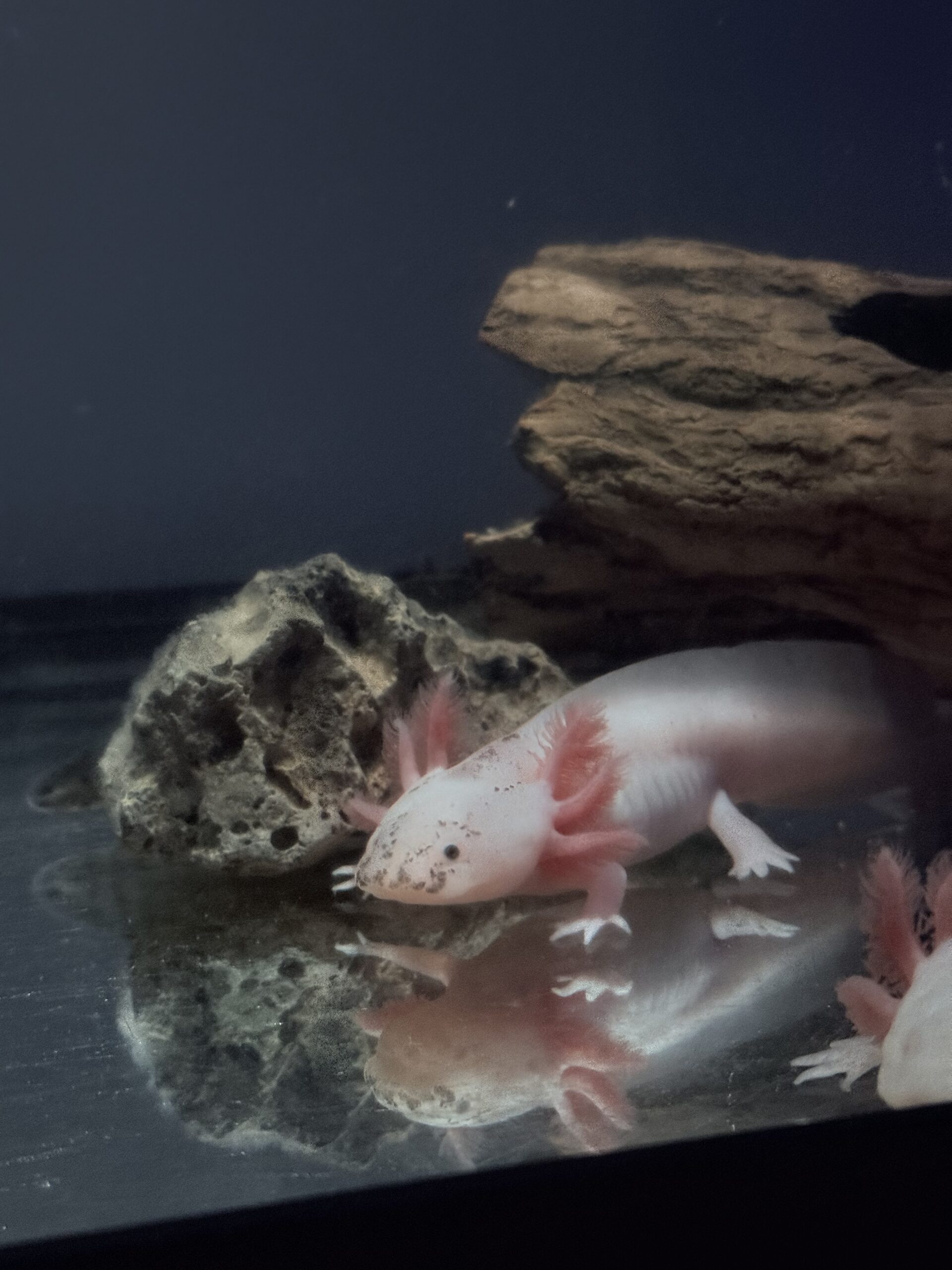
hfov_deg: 30.3
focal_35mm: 48
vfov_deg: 39.7
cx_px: 476
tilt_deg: -13.0
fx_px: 1760
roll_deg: +1.0
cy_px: 635
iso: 500
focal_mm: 6.76
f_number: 1.78
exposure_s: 1/40
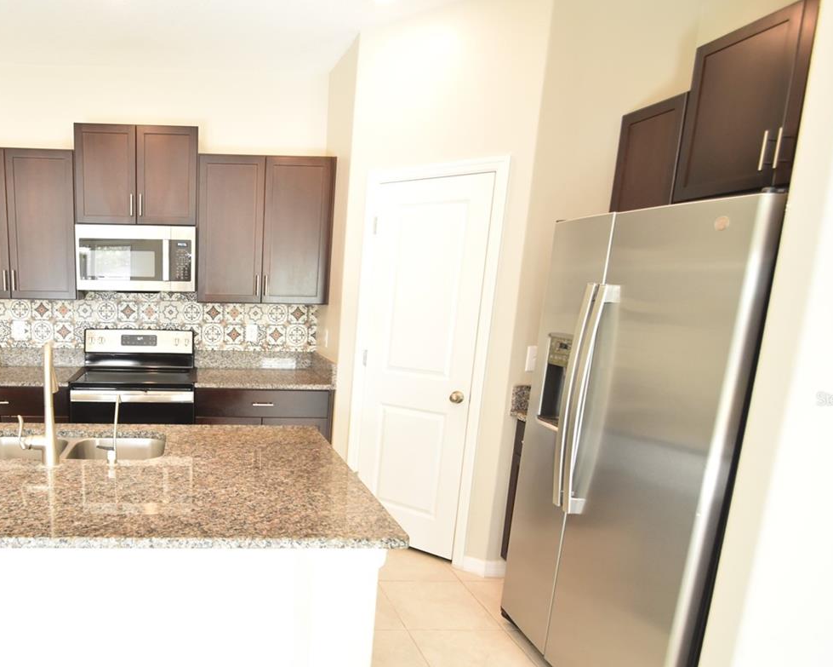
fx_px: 567
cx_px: 212
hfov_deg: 68.1
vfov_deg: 60.4
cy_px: 399
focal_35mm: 23
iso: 800
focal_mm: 10
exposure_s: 1/60
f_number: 4
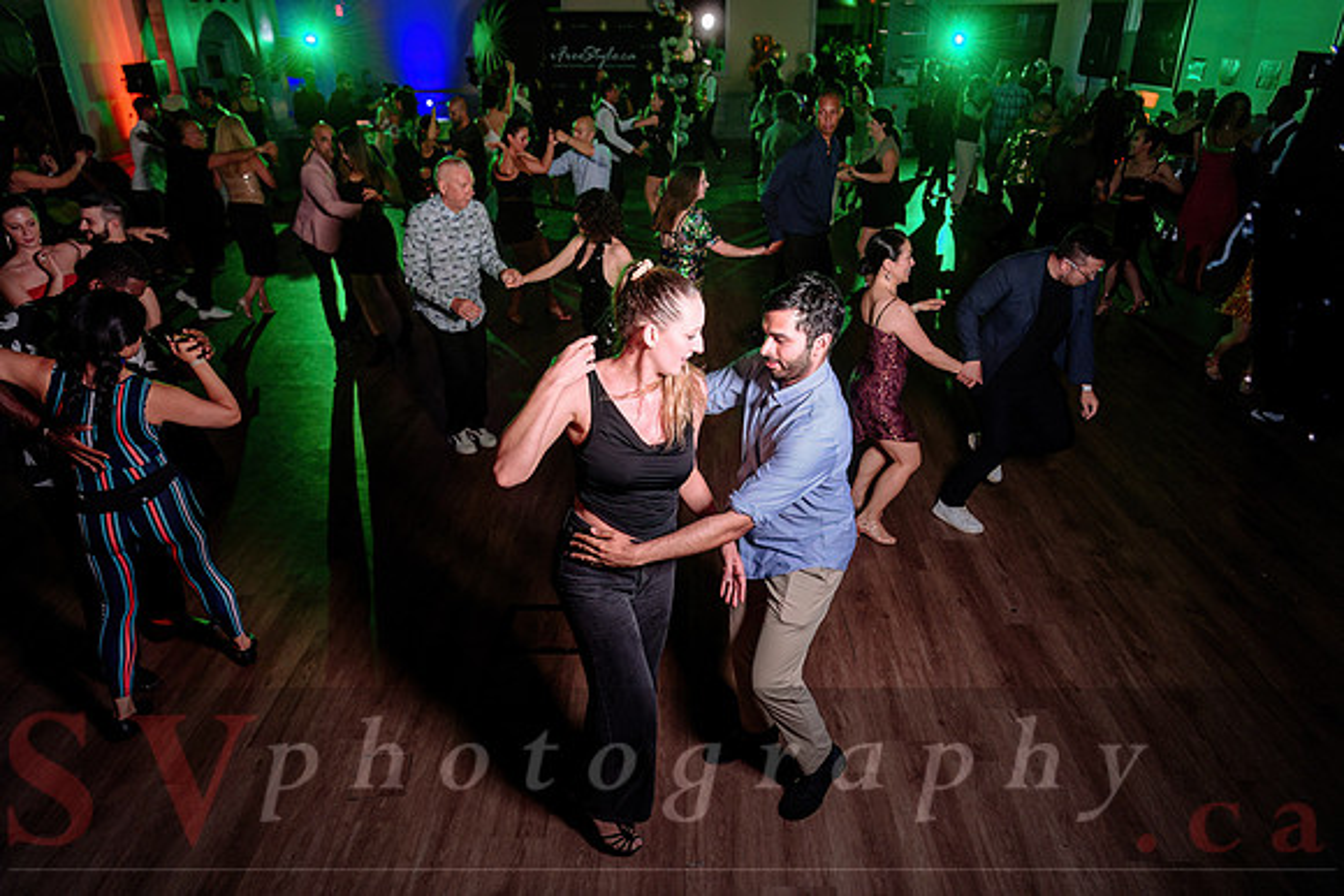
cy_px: 448
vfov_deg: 53.2
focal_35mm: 24
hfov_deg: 73.7
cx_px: 672
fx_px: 896
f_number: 3.2
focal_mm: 24
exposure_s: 1/100
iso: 800
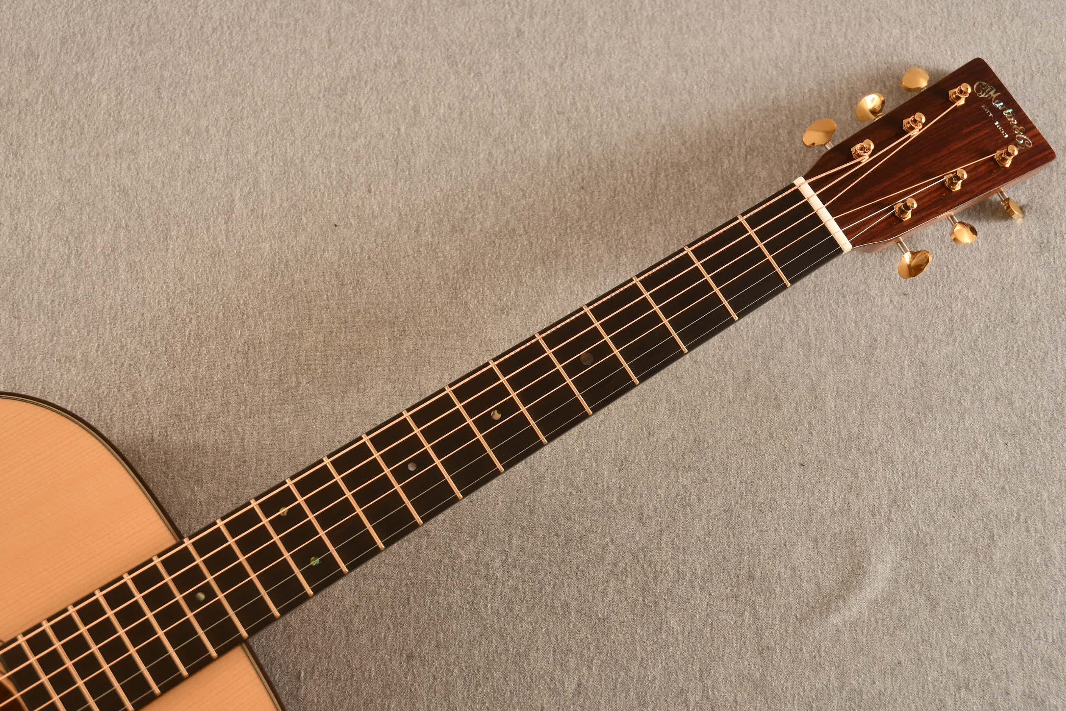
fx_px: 1569
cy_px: 360
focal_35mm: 53
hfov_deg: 37.5
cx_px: 539
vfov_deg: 25.5
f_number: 5
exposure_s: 1/10
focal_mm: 35
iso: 200
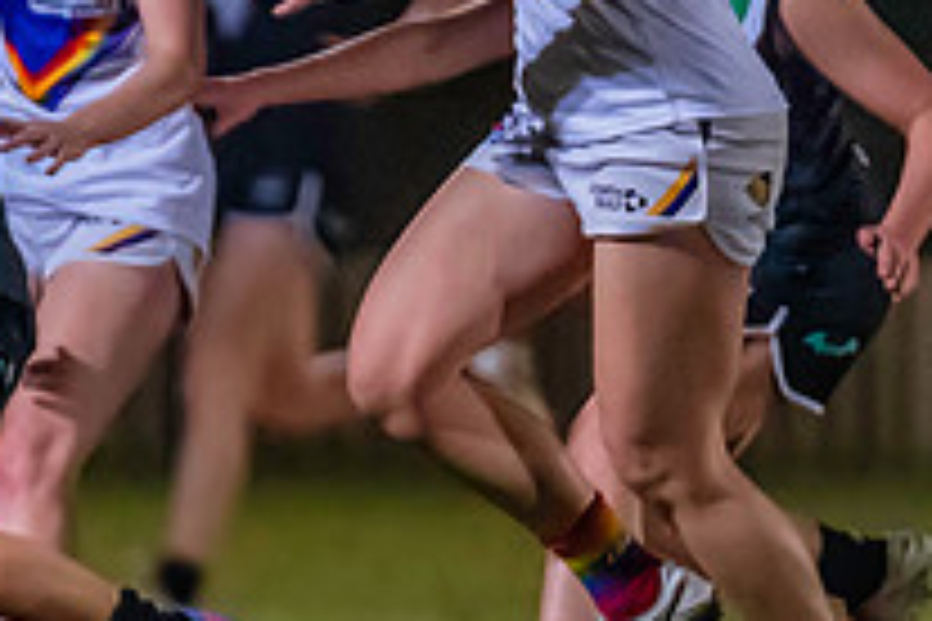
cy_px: 526
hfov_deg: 1.2
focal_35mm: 1762
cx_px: -427
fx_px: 45613
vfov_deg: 0.8
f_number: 2.8
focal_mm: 300
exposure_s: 1/1000
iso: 10000
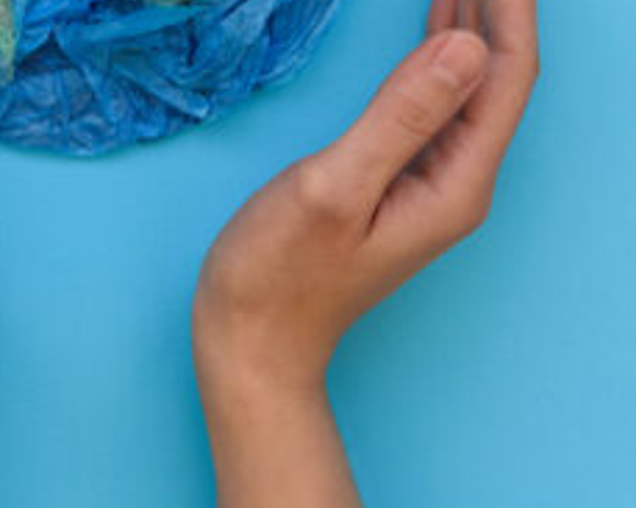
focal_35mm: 113
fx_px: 2126
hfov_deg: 16.8
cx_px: 61
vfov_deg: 13.2
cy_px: -135
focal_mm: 34
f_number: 8
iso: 160
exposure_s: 1/25
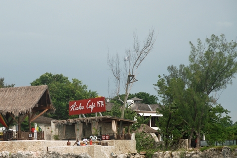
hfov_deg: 9.7
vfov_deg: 6.5
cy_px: 119
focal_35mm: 211
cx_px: 59
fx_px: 1390
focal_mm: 90
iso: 200
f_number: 5.6
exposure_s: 1/350
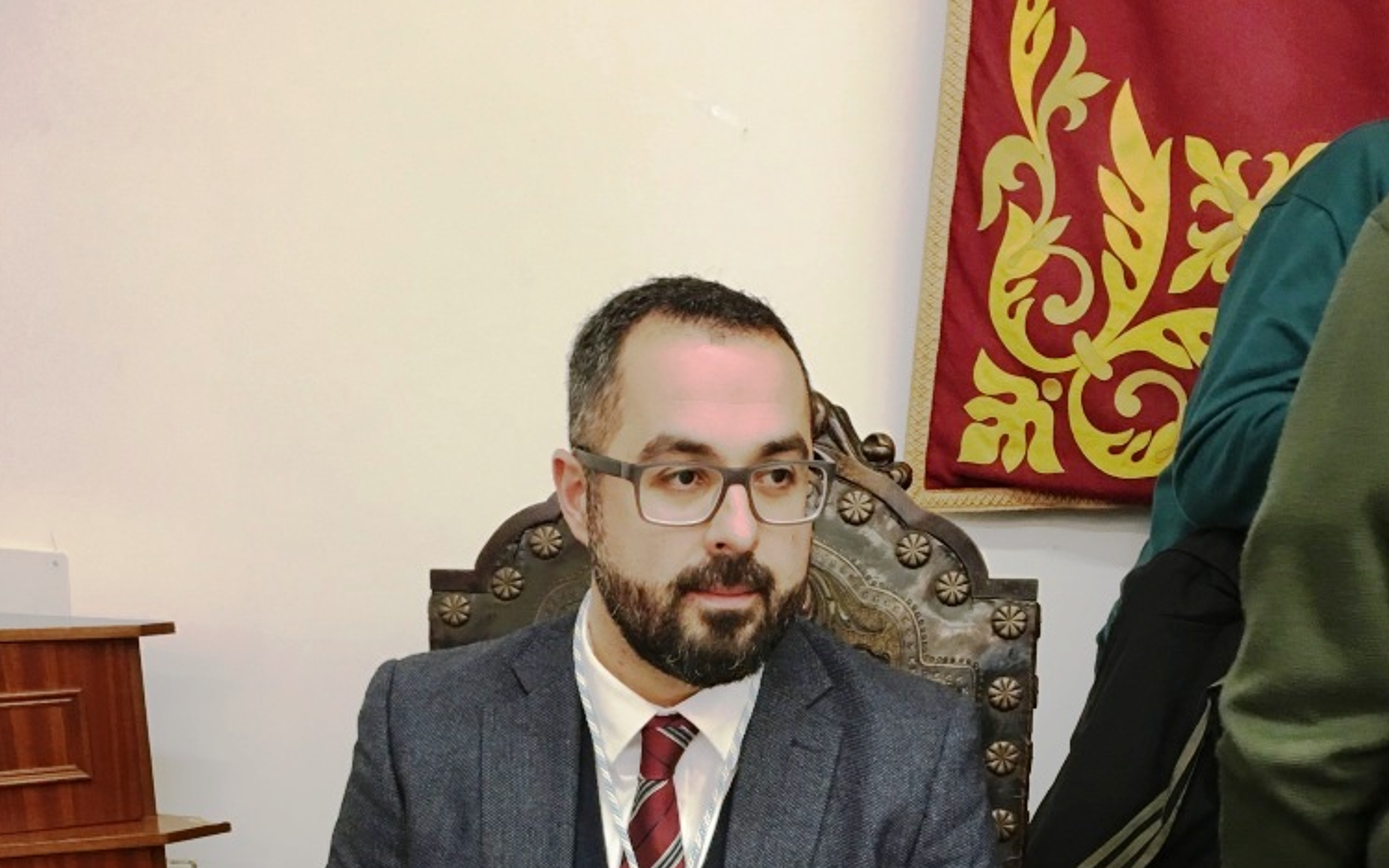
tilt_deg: -17.5
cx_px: 699
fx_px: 1590
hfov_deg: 47.2
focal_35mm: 42
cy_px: 948
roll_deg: -0.1
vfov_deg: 27.9
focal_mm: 4.15
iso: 80
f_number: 2.2
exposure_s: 1/17
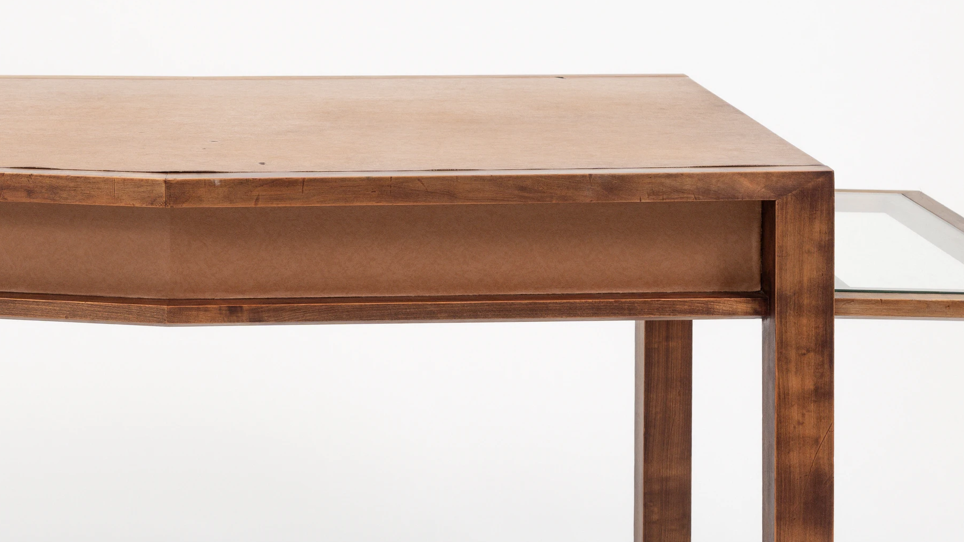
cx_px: 222
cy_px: 396
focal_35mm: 111
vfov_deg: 10.9
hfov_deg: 19.1
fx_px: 2837
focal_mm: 50
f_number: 8
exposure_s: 1/80
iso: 250
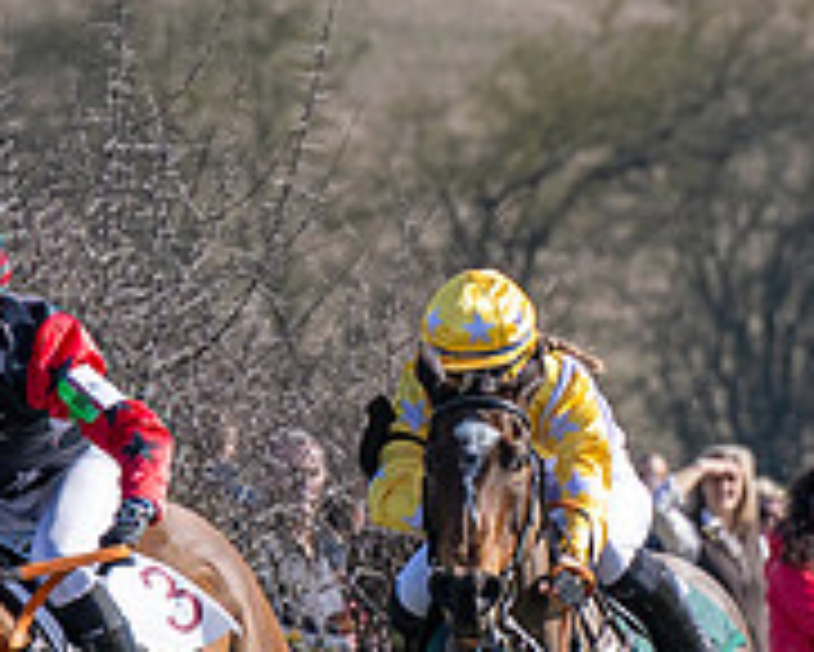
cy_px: 516
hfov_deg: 2.1
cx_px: -60
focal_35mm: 929
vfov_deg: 1.7
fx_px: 22393
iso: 200
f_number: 4
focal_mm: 120
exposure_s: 1/2000
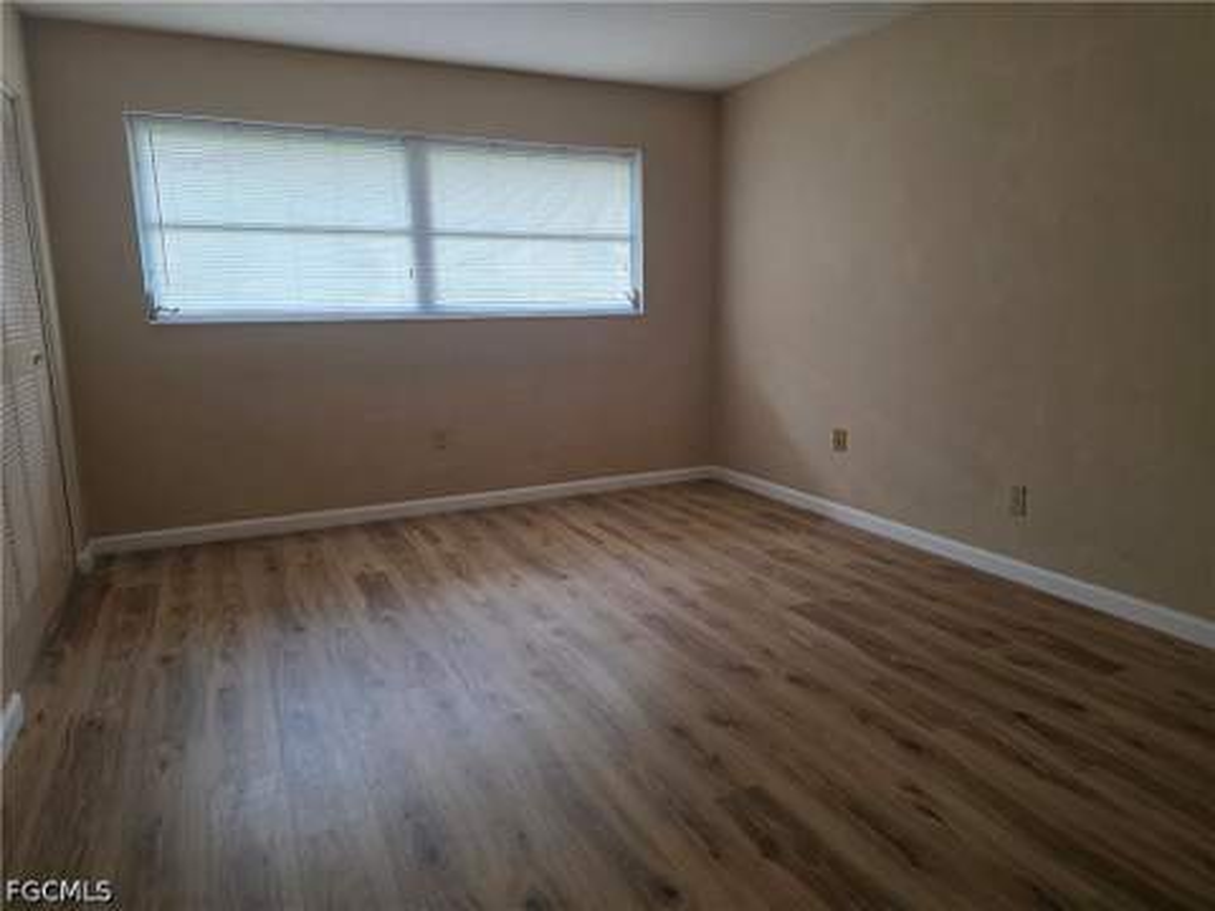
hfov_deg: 73.9
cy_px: 456
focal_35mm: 23
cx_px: 608
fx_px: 807
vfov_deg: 58.9
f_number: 1.7
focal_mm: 6.3
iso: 250
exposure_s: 1/120
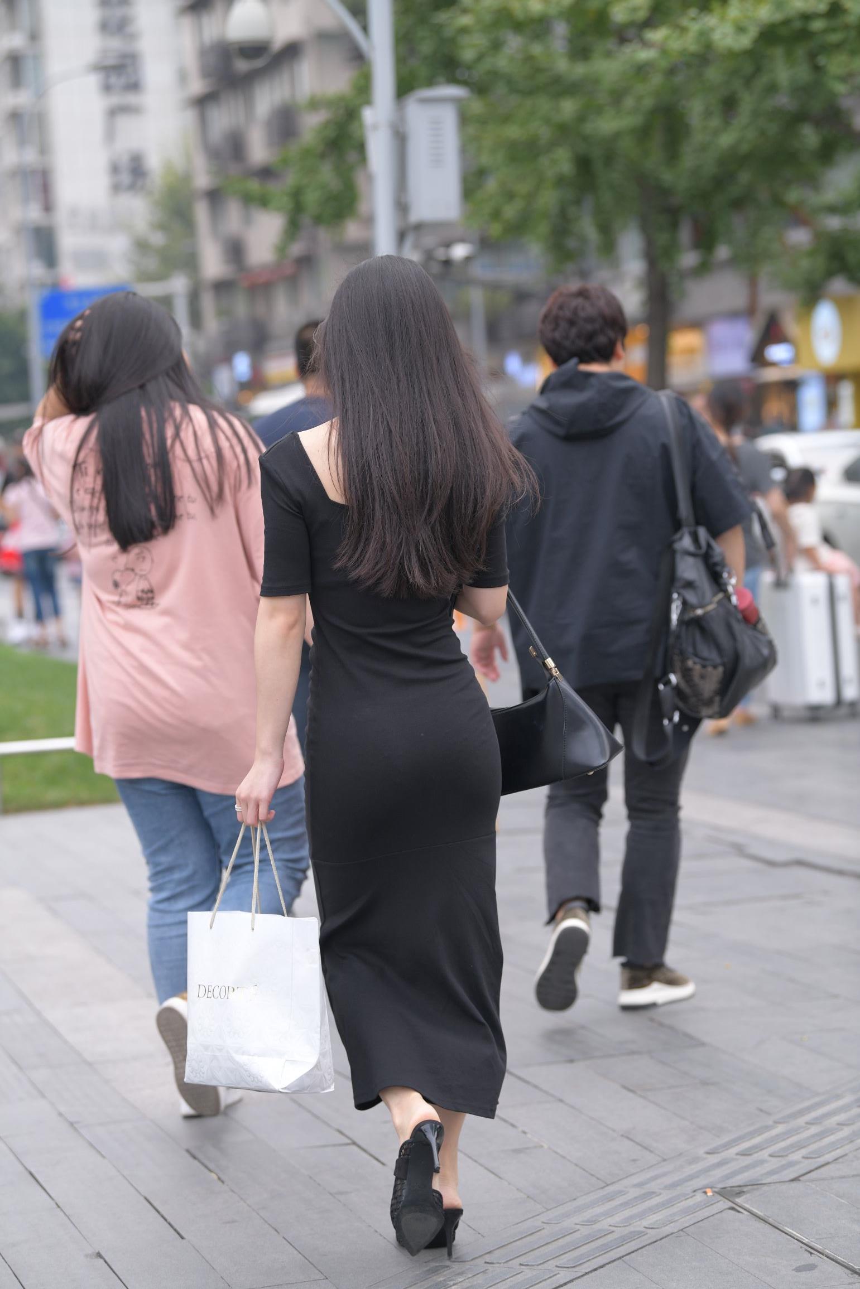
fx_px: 3654
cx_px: 430
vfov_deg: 20.0
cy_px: 644
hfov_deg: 13.4
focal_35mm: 102
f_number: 4
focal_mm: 102
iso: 640
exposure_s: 1/800
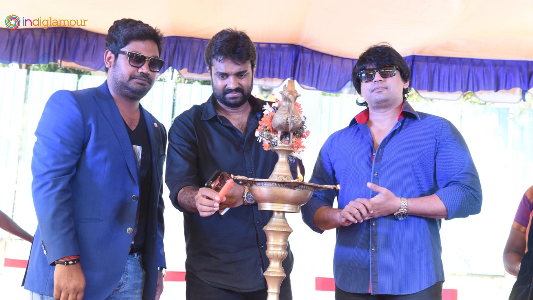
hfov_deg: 40.6
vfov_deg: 23.5
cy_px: 178
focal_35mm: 51
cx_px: 267
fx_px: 721
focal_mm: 48
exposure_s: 1/80
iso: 500
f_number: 6.3
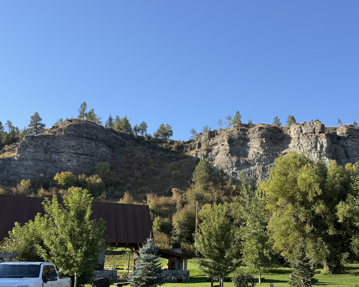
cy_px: 191
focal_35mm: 38
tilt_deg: +11.5
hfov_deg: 47.3
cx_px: 235
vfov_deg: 38.7
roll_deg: -0.5
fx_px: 404
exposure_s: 1/1653
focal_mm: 6.76
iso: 80
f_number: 1.78
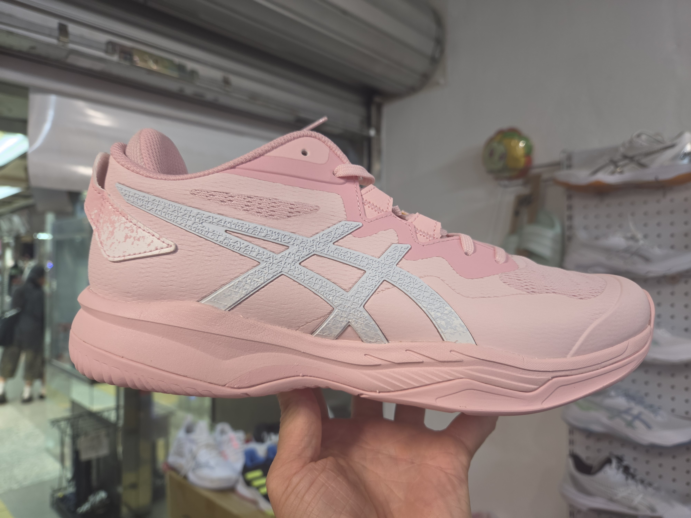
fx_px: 459
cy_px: 259
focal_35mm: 23
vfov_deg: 58.9
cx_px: 346
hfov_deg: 73.9
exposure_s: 1/100
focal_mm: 5.4
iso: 125
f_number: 1.8
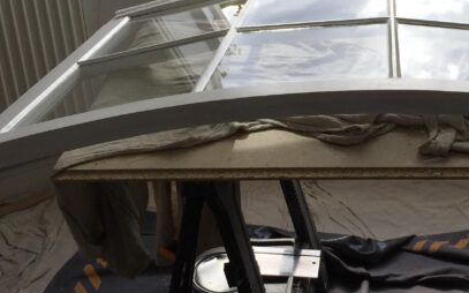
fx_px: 741
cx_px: 378
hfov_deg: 34.0
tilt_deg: -24.9
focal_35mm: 58
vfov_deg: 22.1
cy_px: 67
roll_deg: -1.9
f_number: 2.2
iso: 32
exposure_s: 1/638
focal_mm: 4.15
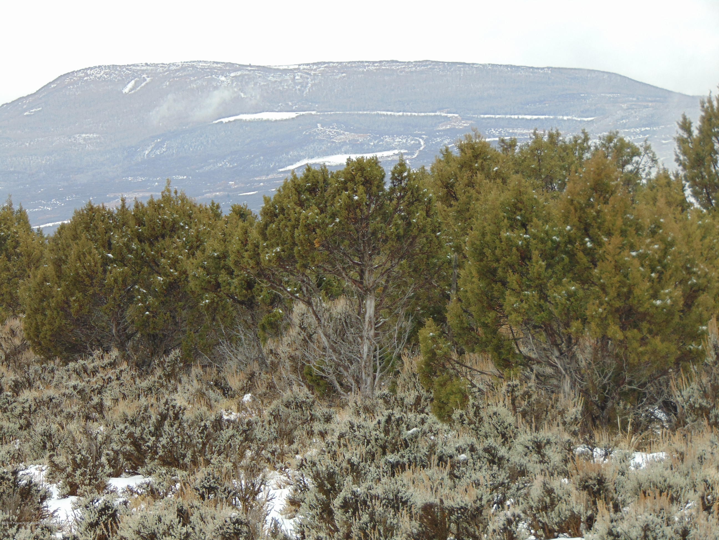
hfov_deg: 12.0
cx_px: 360
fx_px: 3406
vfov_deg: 9.1
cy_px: 270
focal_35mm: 164
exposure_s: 1/250
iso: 80
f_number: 4
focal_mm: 29.5
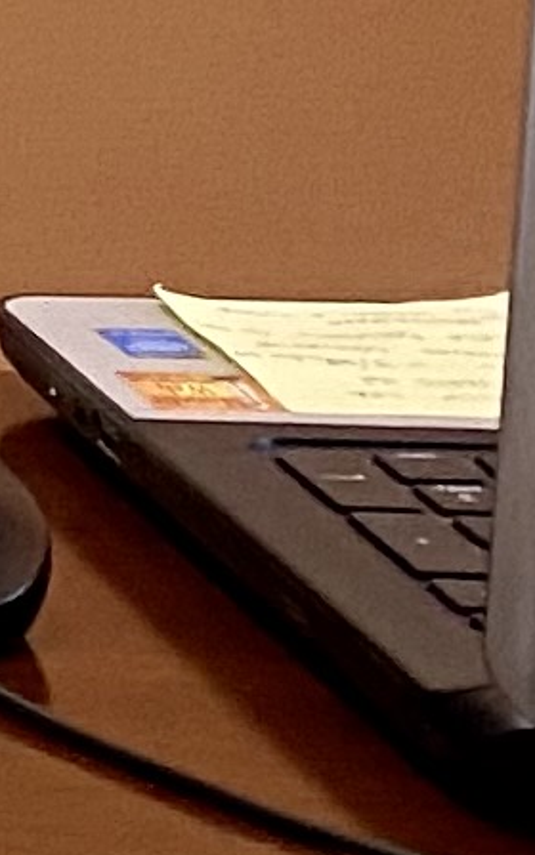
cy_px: -1363
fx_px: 5786
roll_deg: +0.3
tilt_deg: +0.1
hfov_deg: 4.1
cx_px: -2790
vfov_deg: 7.7
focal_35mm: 248
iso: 80
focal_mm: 4.25
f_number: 1.8
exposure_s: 1/50
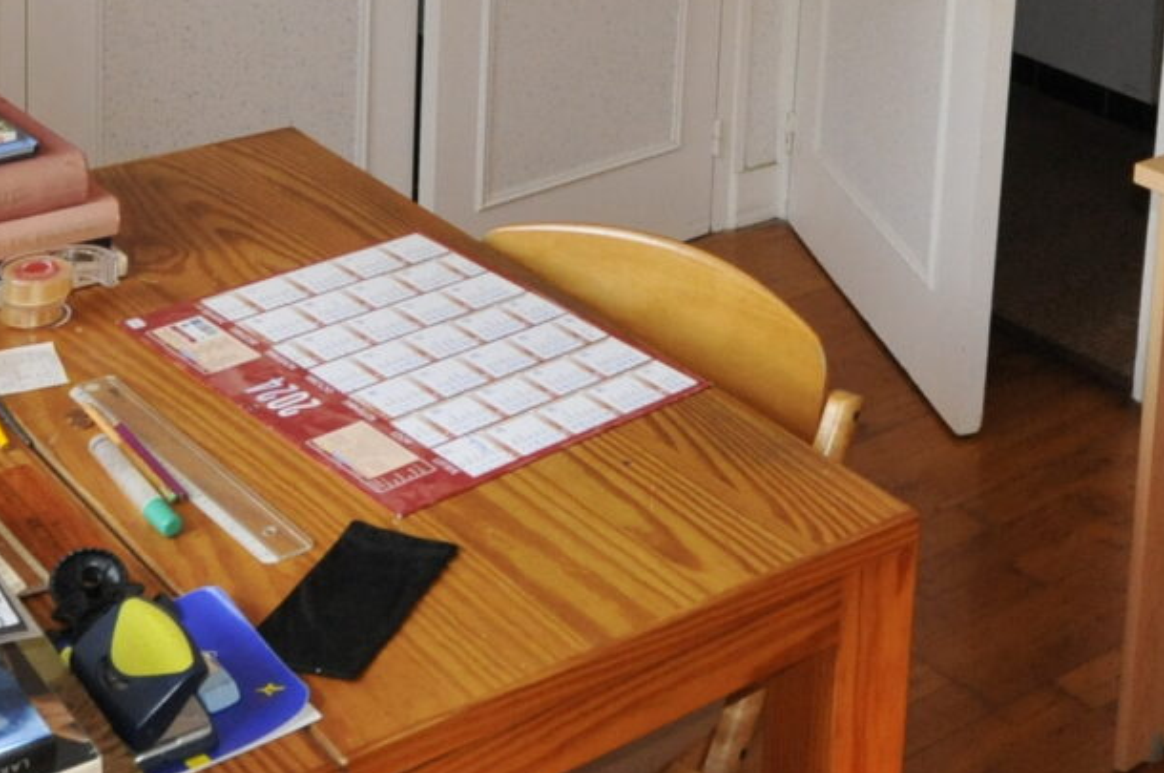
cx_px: 815
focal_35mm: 63
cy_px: -235
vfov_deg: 19.8
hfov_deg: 31.6
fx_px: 2034
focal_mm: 10
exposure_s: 1/320
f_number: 5.6
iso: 800
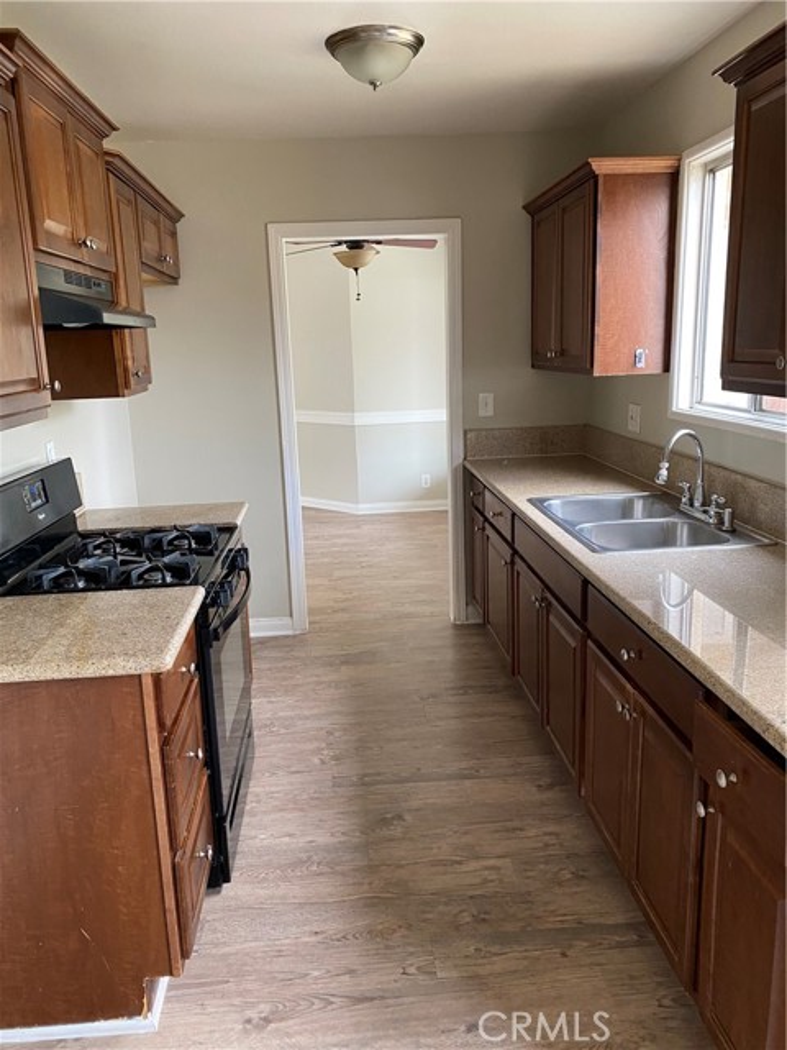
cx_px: 394
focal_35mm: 26
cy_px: 525
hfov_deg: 53.1
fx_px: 788
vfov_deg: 67.3
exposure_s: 1/84
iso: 125
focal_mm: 4.25
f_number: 1.8
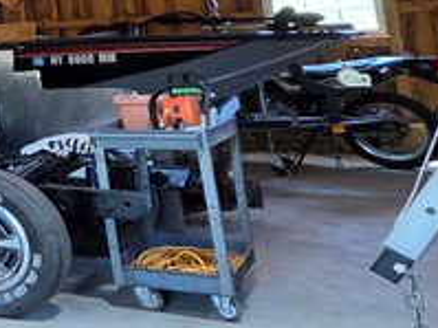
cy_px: -40
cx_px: -504
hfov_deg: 17.3
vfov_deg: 20.8
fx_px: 847
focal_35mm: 67
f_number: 1.9
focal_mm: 2.2
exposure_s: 1/120
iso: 250
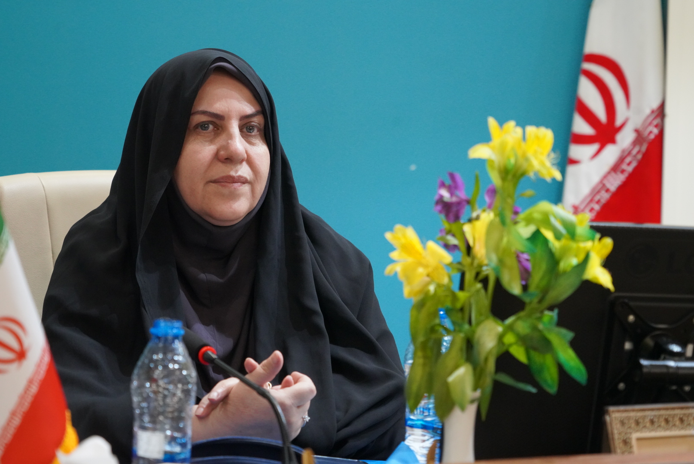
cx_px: 347
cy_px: 232
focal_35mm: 101
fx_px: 1948
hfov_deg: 20.2
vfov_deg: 13.6
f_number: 5.6
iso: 5000
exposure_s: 1/160
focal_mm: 101
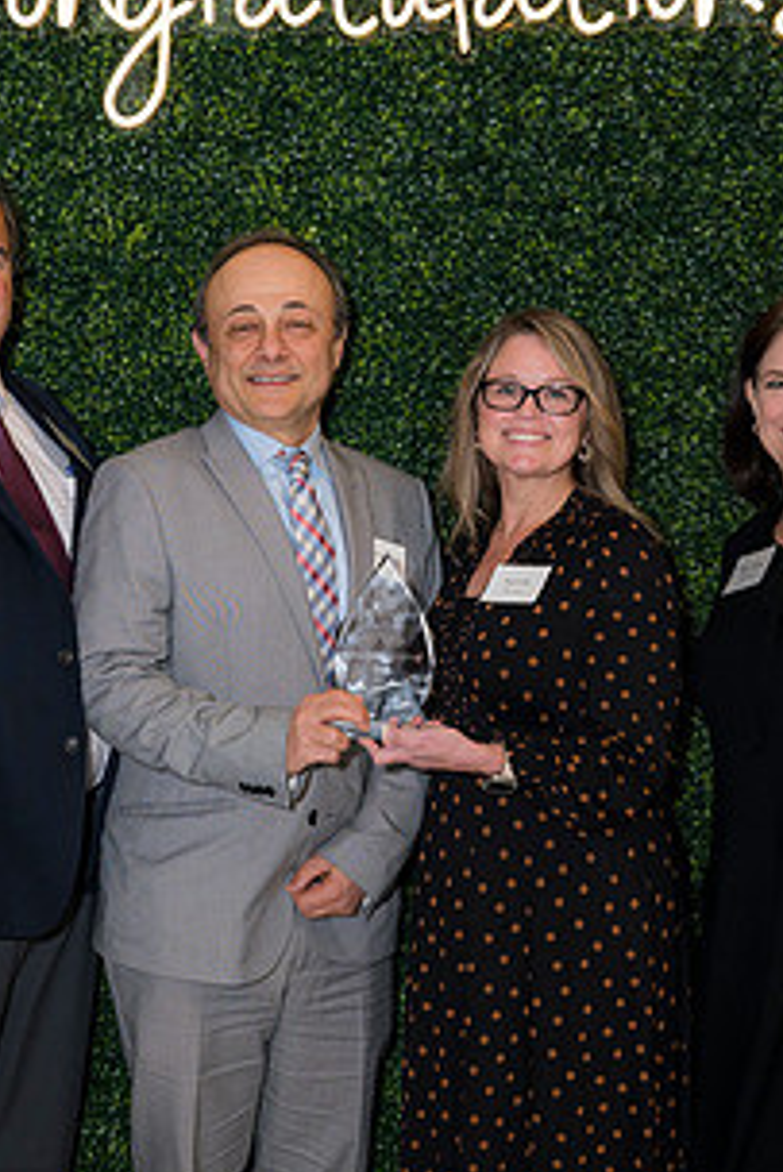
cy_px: 679
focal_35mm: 74
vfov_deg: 27.3
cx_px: 328
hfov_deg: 18.4
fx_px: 2411
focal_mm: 50
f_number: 5
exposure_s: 1/160
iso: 400
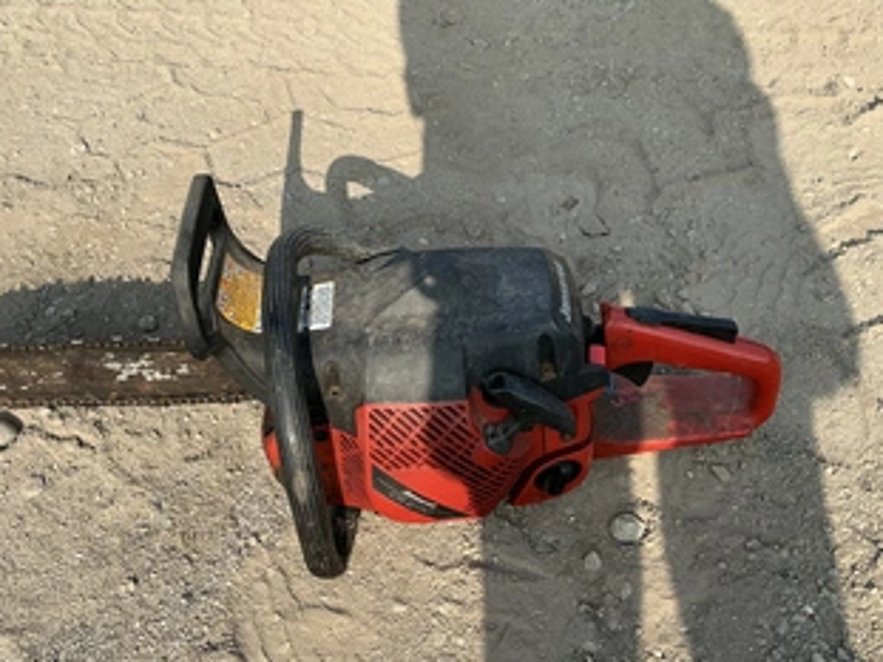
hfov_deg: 51.0
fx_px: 918
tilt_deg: -50.5
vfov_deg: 39.5
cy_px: 386
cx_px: 344
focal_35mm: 36
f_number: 1.8
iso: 25
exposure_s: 1/1168
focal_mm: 3
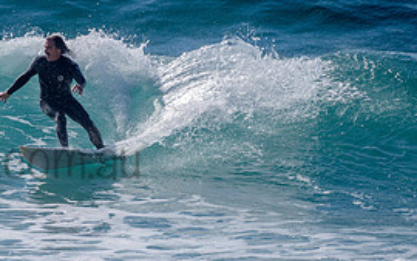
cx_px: 78
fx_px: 15269
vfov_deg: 1.0
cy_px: 108
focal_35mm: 1343
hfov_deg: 1.6
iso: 100
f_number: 5.6
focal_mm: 500
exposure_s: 1/2000
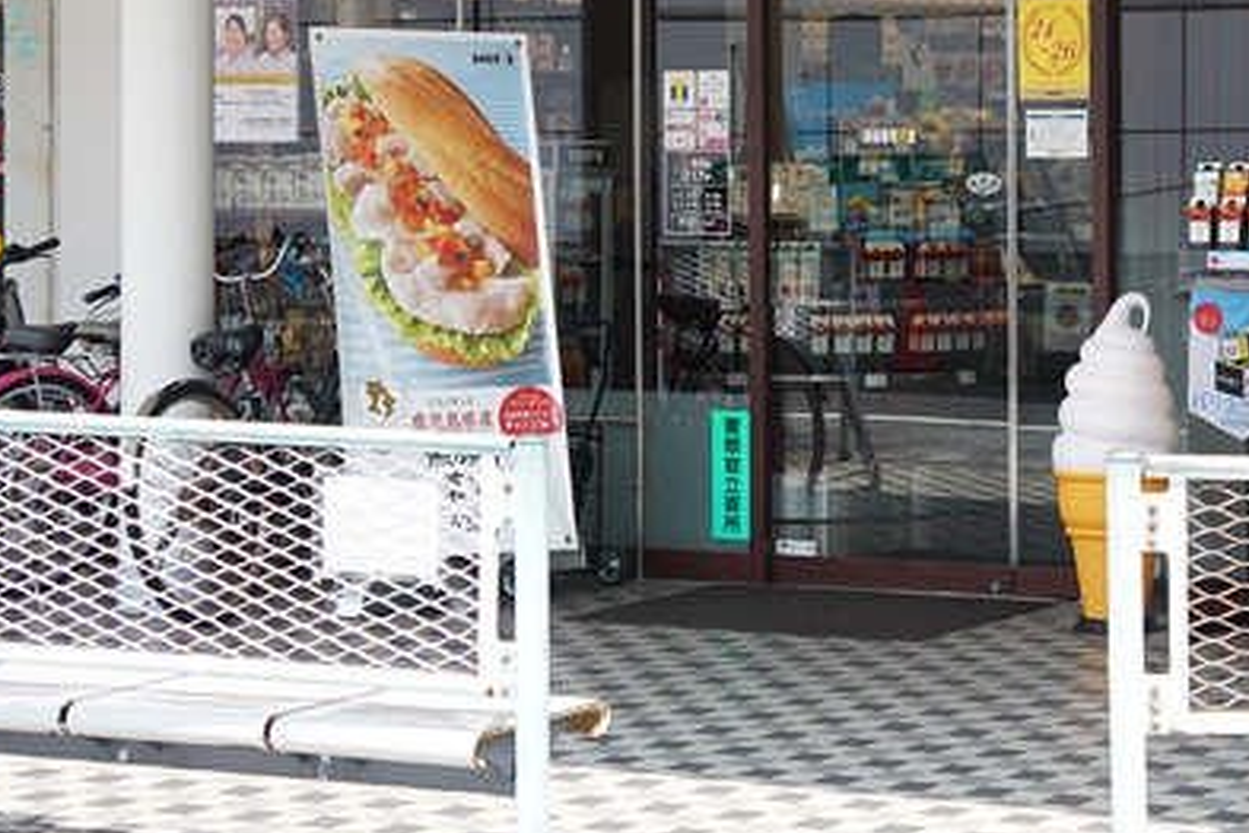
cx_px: 1077
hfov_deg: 18.3
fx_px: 3816
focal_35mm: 110
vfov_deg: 12.3
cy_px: 54
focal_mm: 36
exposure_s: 1/200
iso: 100
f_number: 4.5
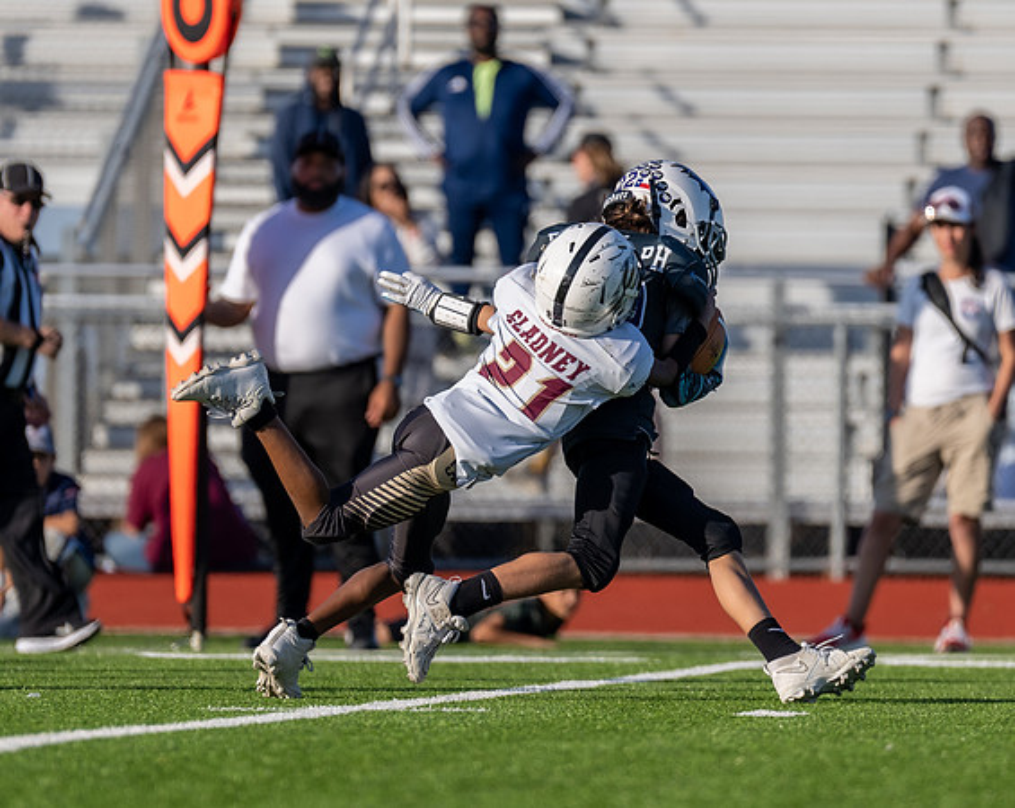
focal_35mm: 496
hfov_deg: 3.9
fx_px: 14874
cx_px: 632
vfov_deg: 3.1
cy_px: 375
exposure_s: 1/1600
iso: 100
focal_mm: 200
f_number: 2.8
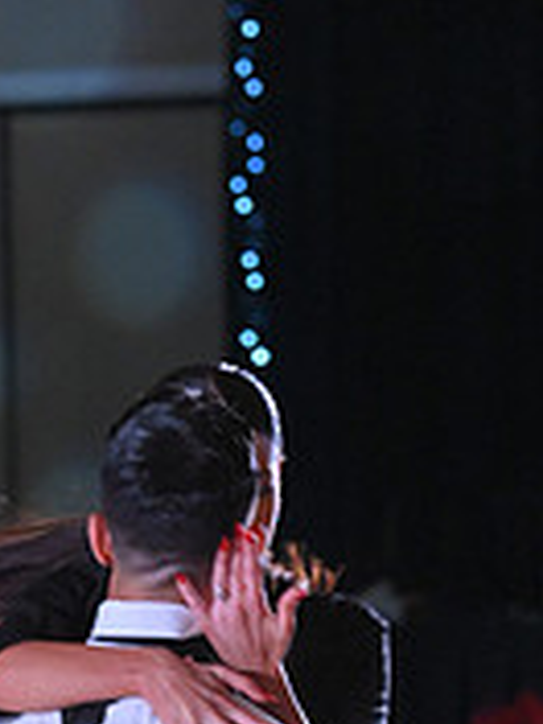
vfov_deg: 4.6
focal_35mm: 427
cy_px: 1119
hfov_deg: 3.5
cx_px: 158
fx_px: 8931
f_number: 5.6
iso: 4000
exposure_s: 1/320
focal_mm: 135
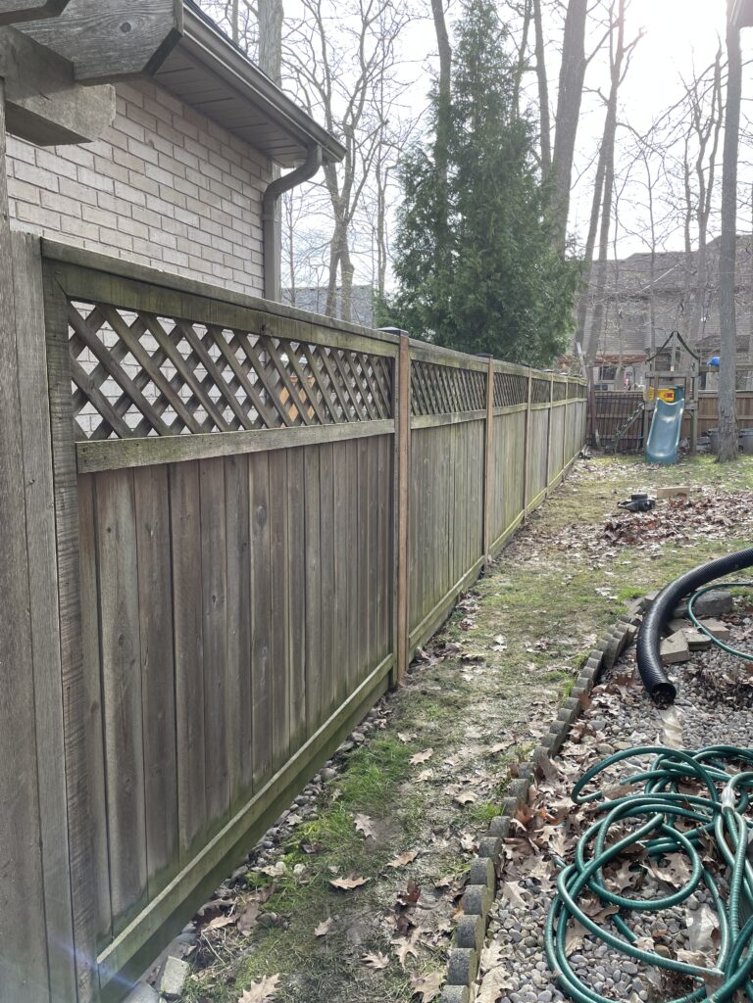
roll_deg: -0.6
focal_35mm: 26
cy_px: 502
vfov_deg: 67.3
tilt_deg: -4.9
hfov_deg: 53.1
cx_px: 376
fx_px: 754
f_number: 1.6
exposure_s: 1/376
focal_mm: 4.2
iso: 32
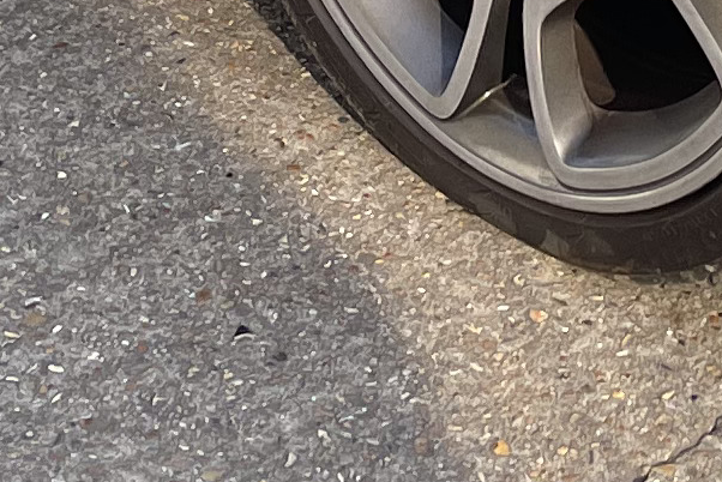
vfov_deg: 6.8
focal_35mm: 181
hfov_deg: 11.2
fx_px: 3632
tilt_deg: -15.0
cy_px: -977
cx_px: 718
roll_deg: -0.5
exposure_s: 1/673
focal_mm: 4.2
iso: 50
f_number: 1.6
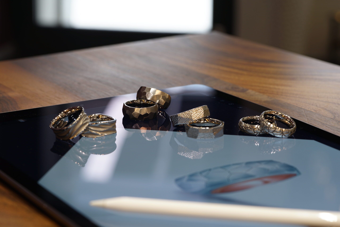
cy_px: 114
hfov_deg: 22.6
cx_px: 170
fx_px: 850
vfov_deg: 15.2
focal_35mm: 90
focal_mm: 90
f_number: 8
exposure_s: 1/5
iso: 160
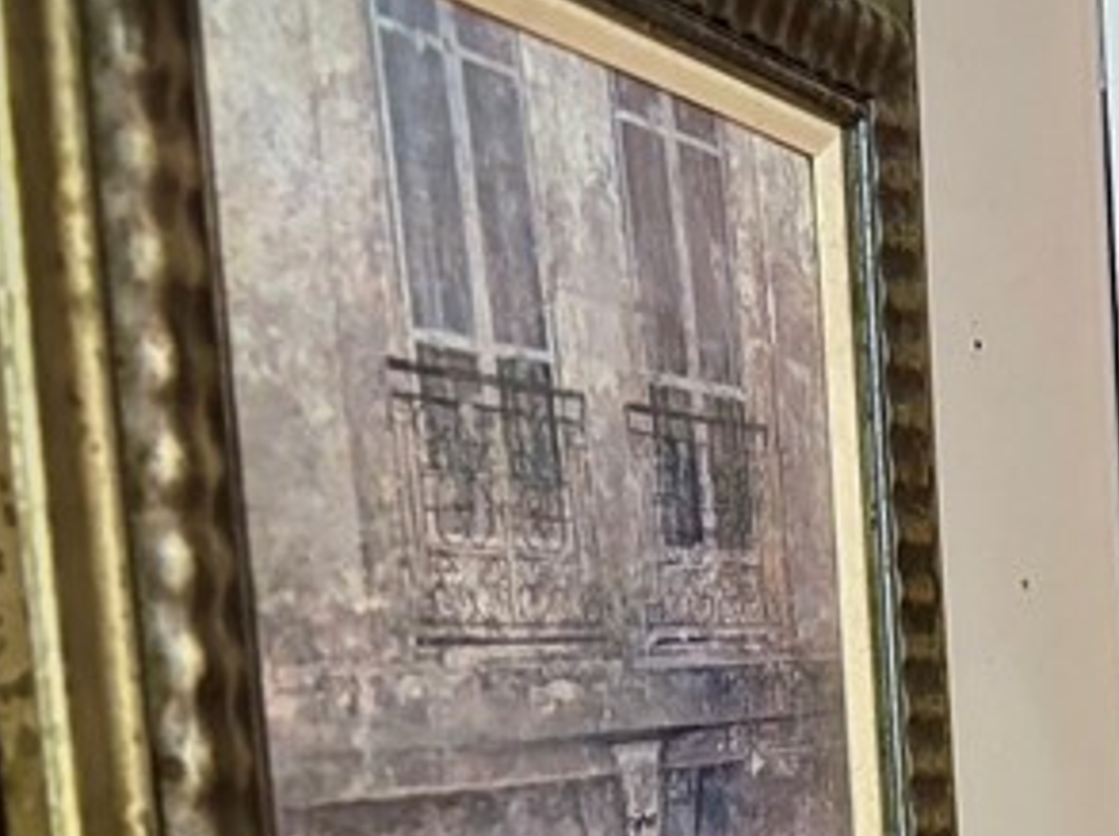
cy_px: 1076
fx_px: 2938
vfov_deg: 15.4
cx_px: 1806
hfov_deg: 18.4
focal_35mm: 91
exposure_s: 1/60
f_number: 1.6
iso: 500
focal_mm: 5.96
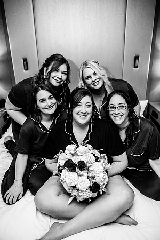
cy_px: 120
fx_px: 180
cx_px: 80
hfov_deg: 47.9
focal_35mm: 27
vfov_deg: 67.4
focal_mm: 27
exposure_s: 1/60
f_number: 2.8
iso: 200
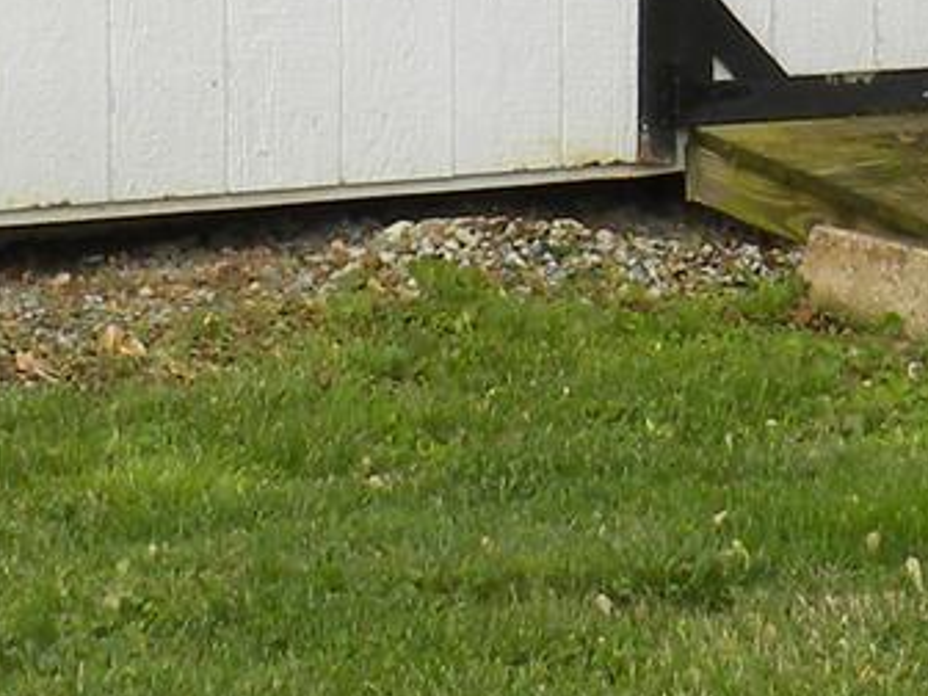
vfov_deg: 5.9
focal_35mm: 250
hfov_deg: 7.9
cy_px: -395
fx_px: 6702
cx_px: 370
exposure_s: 1/198
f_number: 4.5
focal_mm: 7.3
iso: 64
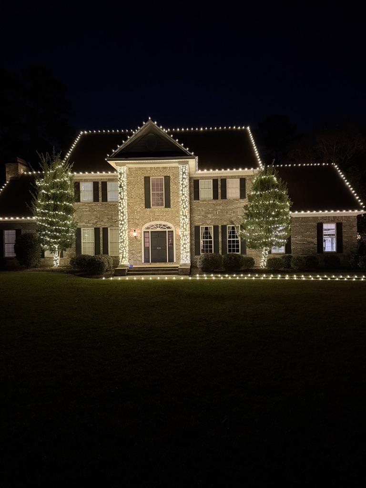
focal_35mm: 24
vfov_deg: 71.6
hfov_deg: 56.8
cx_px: 183
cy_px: 244
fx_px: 338
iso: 1250
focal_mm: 6.76
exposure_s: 1/30
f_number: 1.78
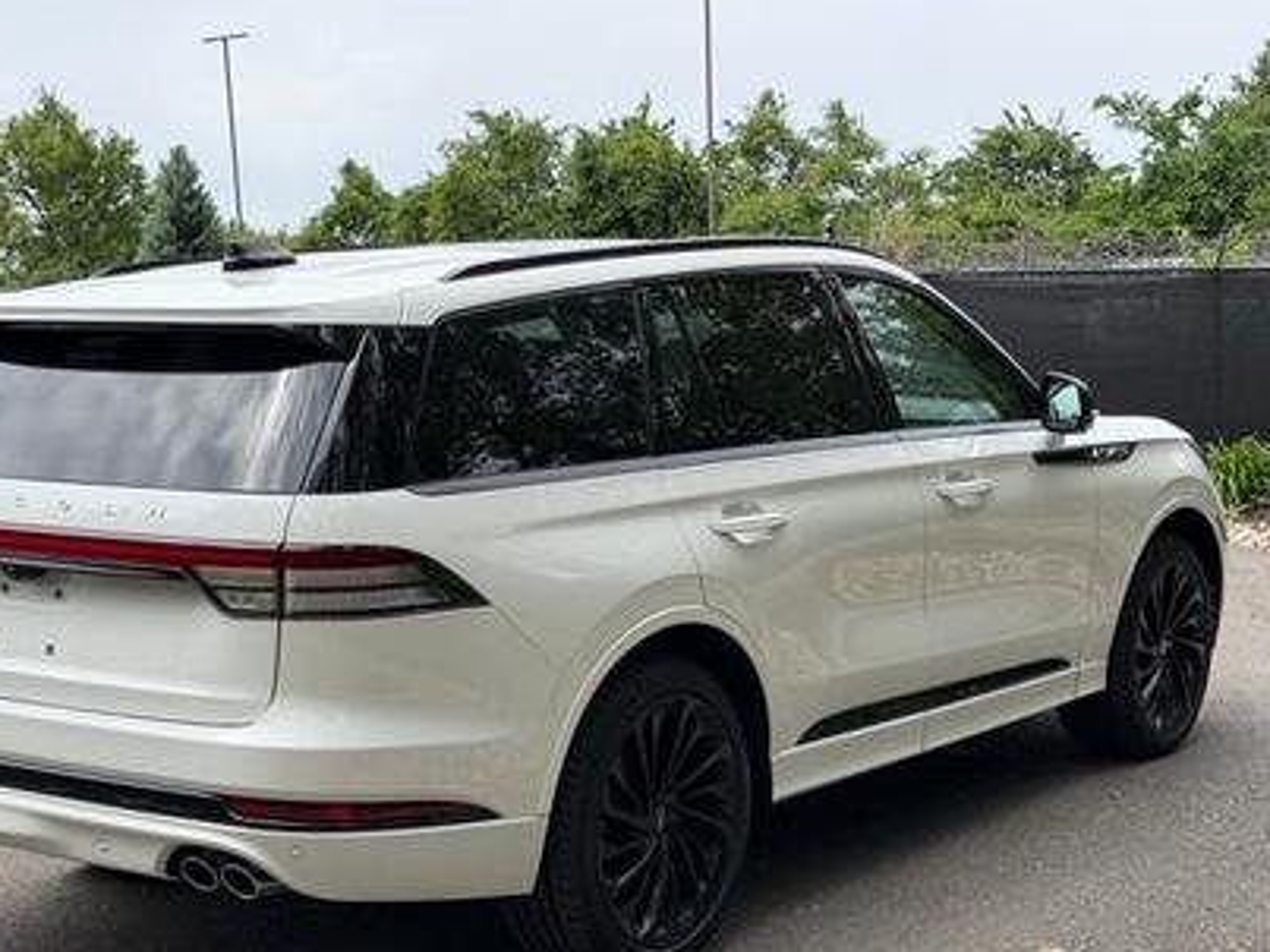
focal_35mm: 60
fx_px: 2201
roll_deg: +1.8
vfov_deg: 24.4
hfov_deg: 32.1
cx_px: 507
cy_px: 567
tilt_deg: -2.9
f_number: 1.78
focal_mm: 6.76
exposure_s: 1/2762
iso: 64
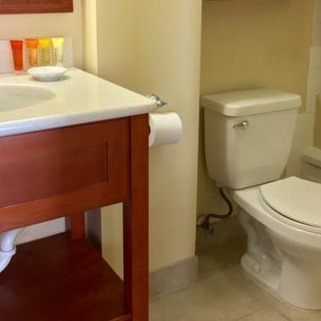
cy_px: 106
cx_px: 157
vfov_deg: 36.4
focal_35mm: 46
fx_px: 483
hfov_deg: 36.8
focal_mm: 4.15
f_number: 2.2
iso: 32
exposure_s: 1/30
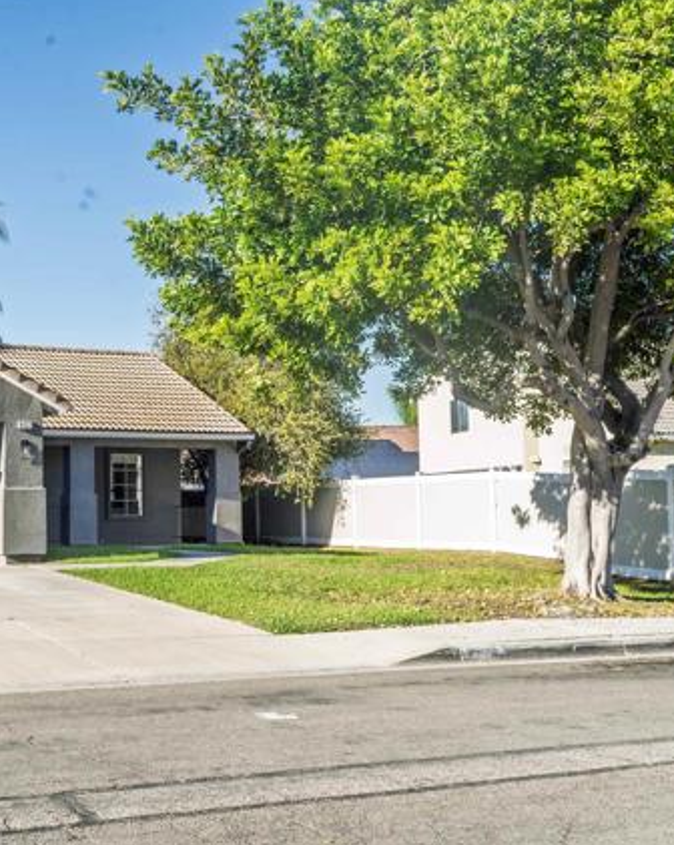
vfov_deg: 37.4
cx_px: 126
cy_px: 418
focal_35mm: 50
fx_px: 1249
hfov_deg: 29.5
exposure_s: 1/50
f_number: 11
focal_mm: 35
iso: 100
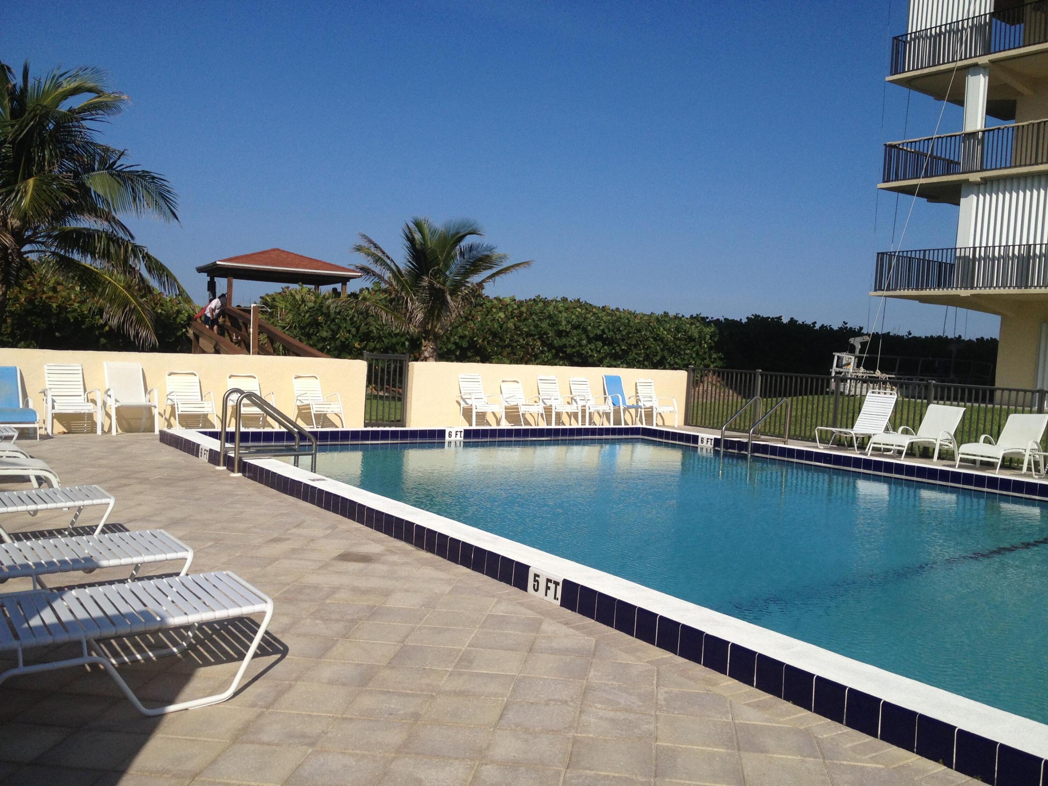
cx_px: 524
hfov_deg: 52.6
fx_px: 1060
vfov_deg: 40.7
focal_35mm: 35
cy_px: 393
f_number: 2.4
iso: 50
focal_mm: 4.28
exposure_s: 1/3953
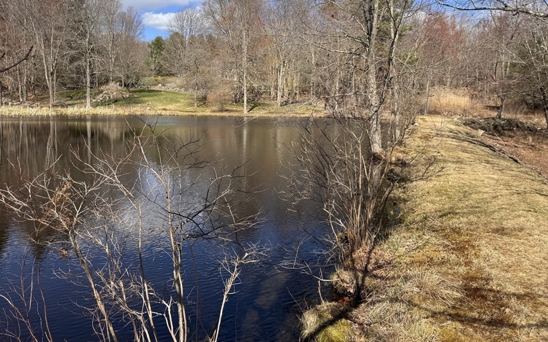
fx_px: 418
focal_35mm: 28
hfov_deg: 66.5
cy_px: 129
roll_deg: -1.2
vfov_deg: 44.2
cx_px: 276
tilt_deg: -3.9
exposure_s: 1/3247
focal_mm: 6.76
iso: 80
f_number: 1.78
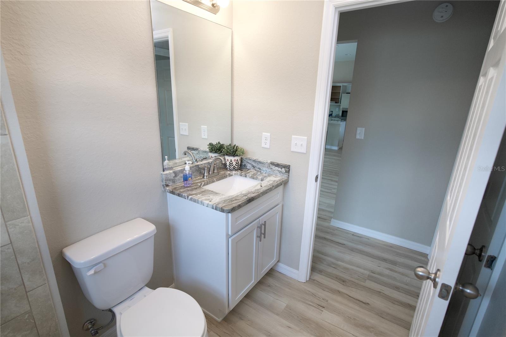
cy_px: 168
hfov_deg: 93.3
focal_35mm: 17
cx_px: 253
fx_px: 239
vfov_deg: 70.5
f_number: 2.8
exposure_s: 1/250
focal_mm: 17
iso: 640
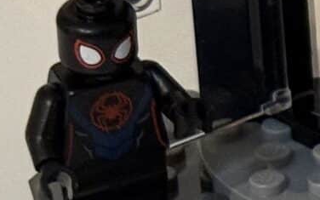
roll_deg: +0.1
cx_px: 783
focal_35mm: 346
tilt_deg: -25.7
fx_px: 3017
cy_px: 43
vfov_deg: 3.8
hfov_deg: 5.8
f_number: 1.78
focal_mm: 6.76
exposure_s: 1/33
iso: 320
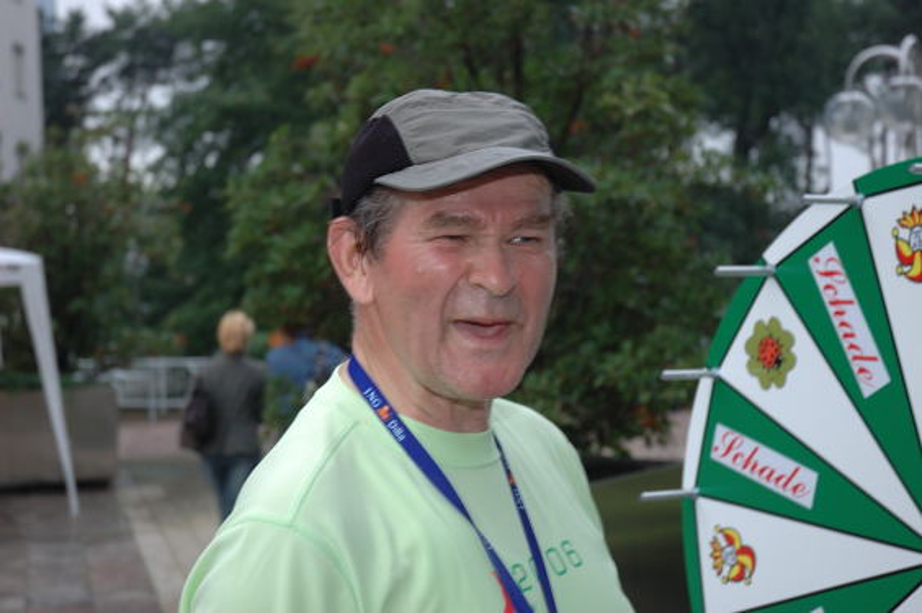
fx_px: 1766
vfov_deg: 19.7
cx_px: 461
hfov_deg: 29.3
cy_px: 306
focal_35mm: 69
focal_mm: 46
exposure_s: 1/60
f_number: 4.5
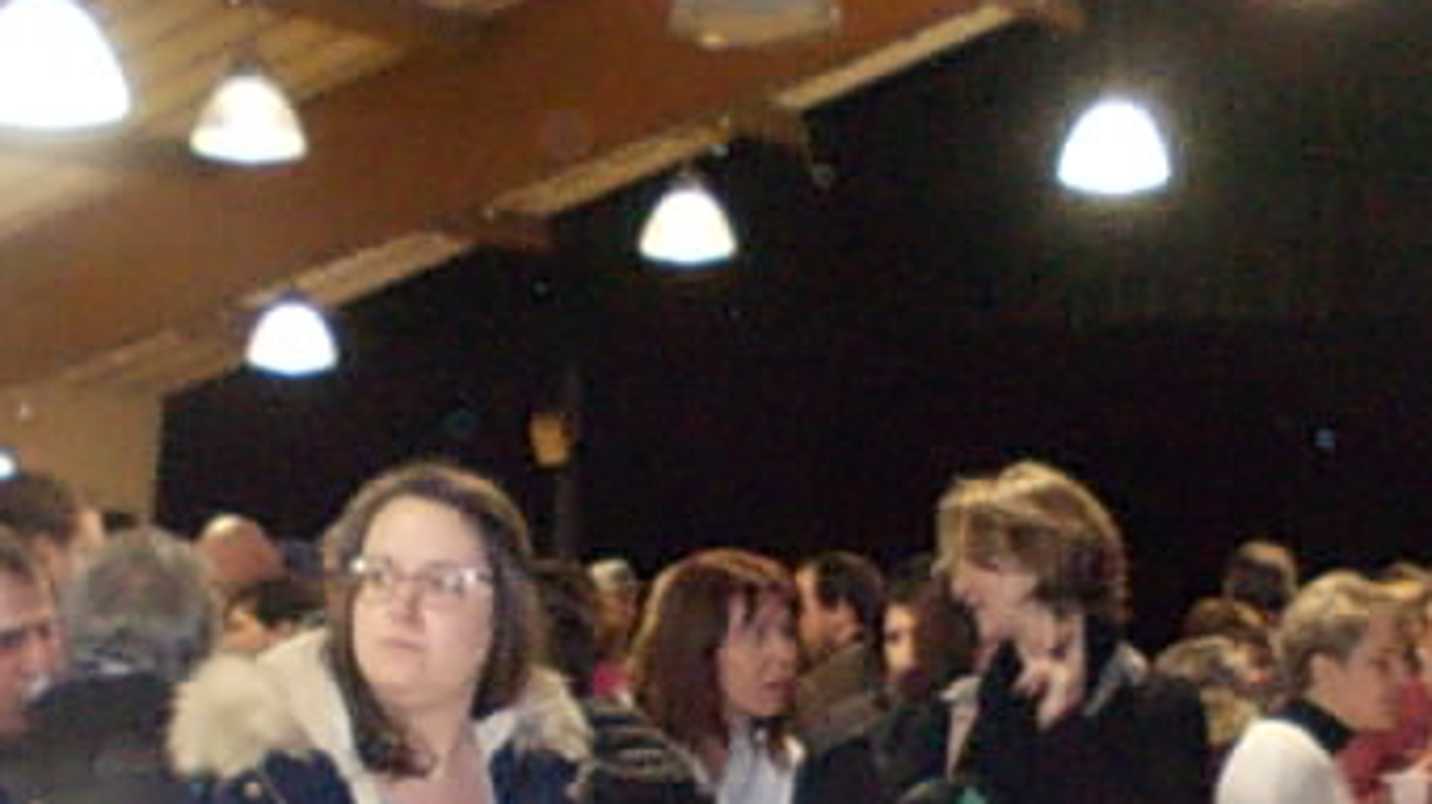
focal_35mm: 92
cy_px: 682
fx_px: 3492
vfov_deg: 13.1
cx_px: 594
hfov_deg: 23.1
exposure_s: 1/25
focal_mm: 4
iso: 360
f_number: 2.7
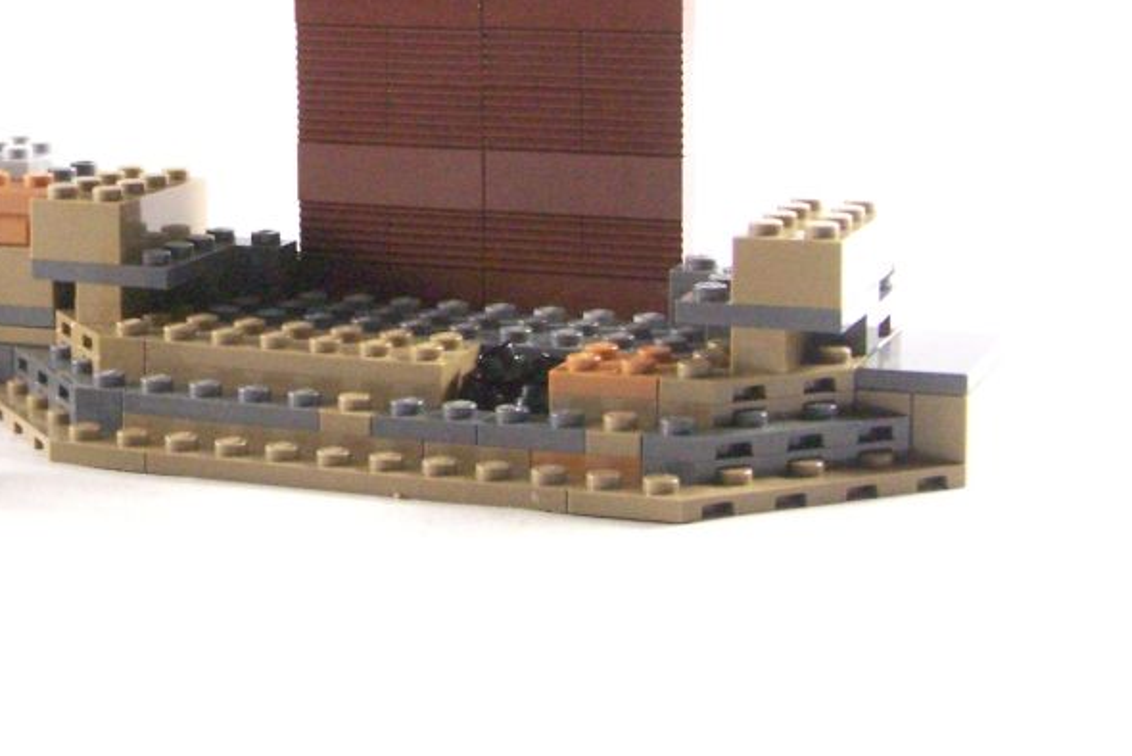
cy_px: 169
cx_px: 201
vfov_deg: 14.8
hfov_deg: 21.8
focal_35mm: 92
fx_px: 2894
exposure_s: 1/60
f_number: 4
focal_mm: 8.5
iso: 400
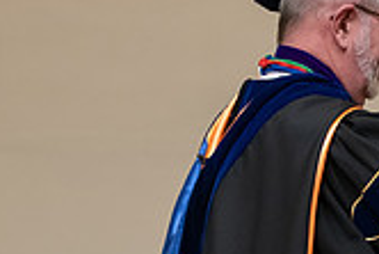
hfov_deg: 6.3
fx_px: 3393
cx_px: 486
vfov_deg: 4.3
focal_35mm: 322
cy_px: 219
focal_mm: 92
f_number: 4
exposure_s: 1/200
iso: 2000
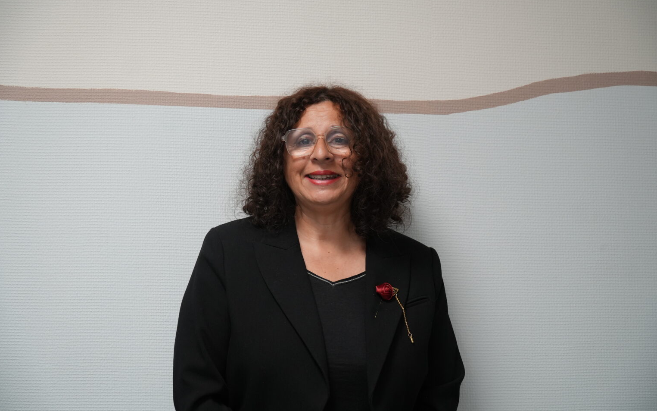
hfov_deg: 26.5
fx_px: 1397
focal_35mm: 78
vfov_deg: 16.7
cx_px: 328
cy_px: 212
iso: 800
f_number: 4
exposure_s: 1/80
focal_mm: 51
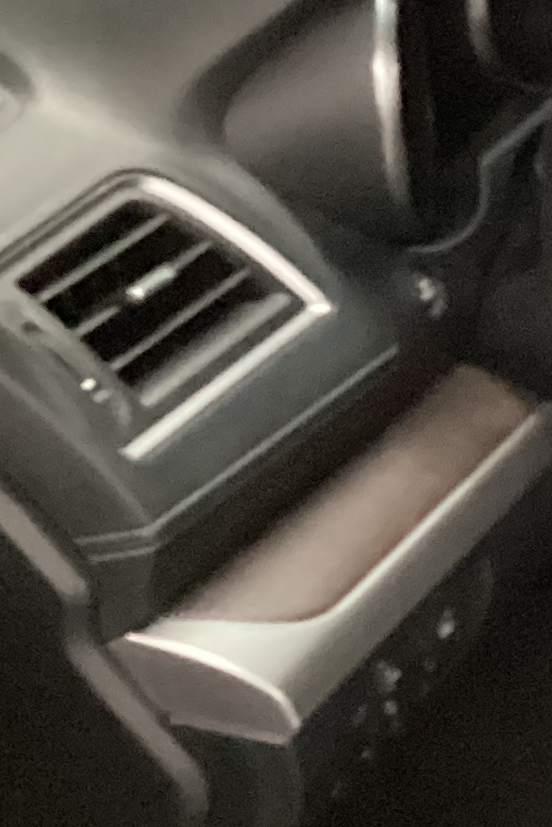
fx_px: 2759
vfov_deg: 17.1
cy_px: 379
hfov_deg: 9.8
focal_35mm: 120
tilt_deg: -28.1
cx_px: 1392
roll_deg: -1.0
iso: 640
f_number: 2.4
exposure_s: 1/25
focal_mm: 3.3
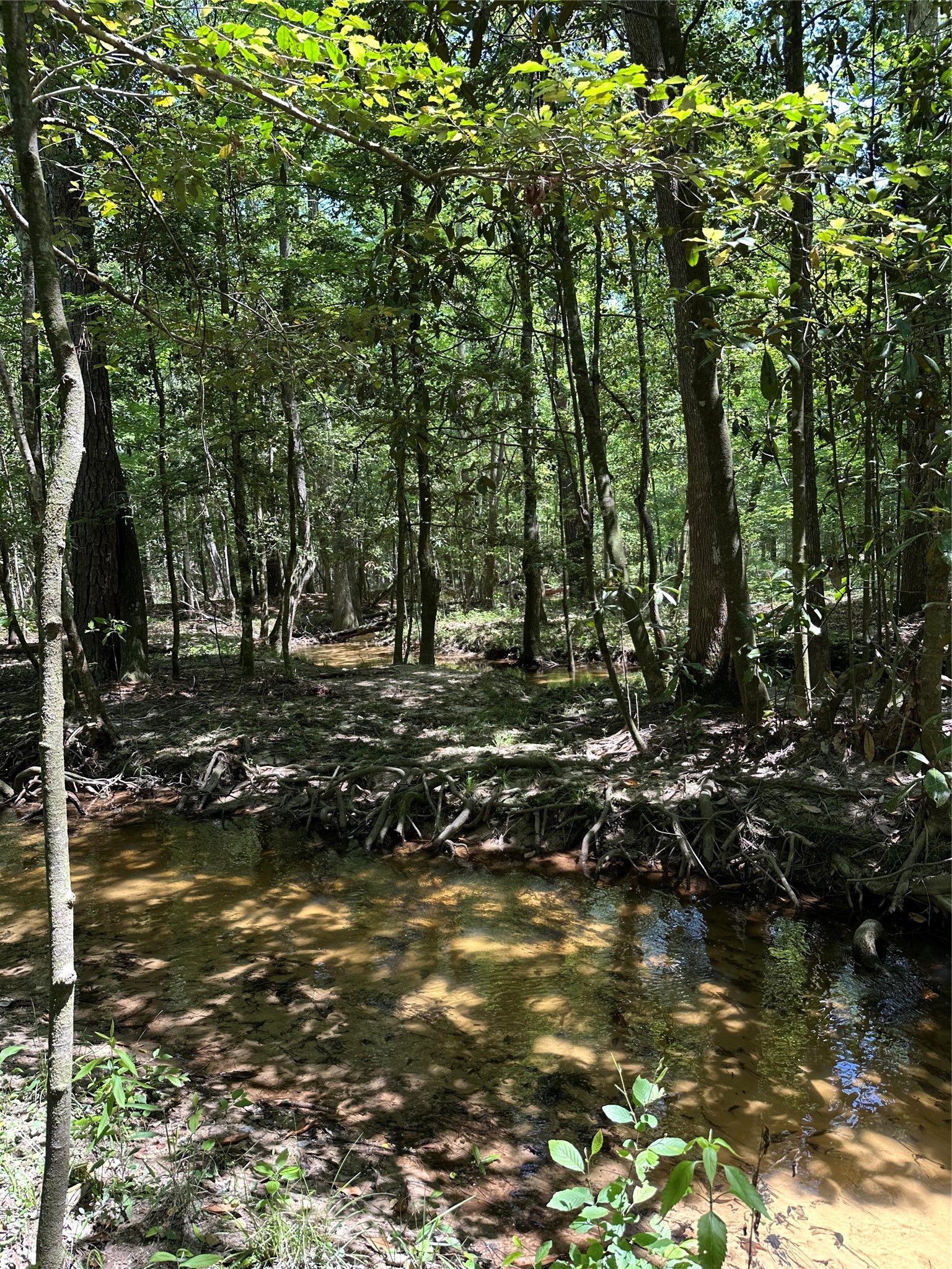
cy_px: 634
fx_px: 880
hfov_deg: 56.8
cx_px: 476
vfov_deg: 71.6
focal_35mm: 24
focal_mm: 6.86
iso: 64
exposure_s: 1/220
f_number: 1.78
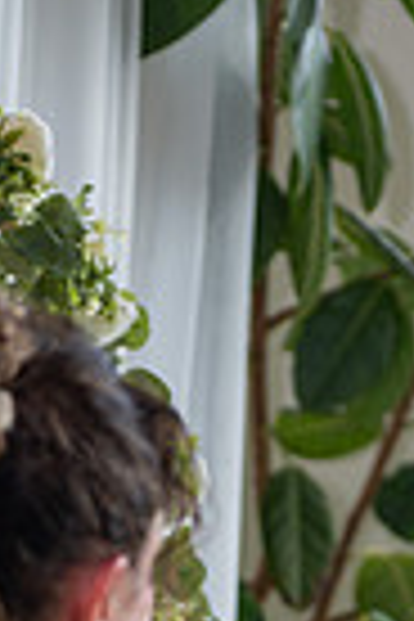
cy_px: 968
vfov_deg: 8.8
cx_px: 338
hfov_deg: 6.0
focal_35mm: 228
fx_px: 3933
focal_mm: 70
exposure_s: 1/160
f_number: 3.2
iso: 125
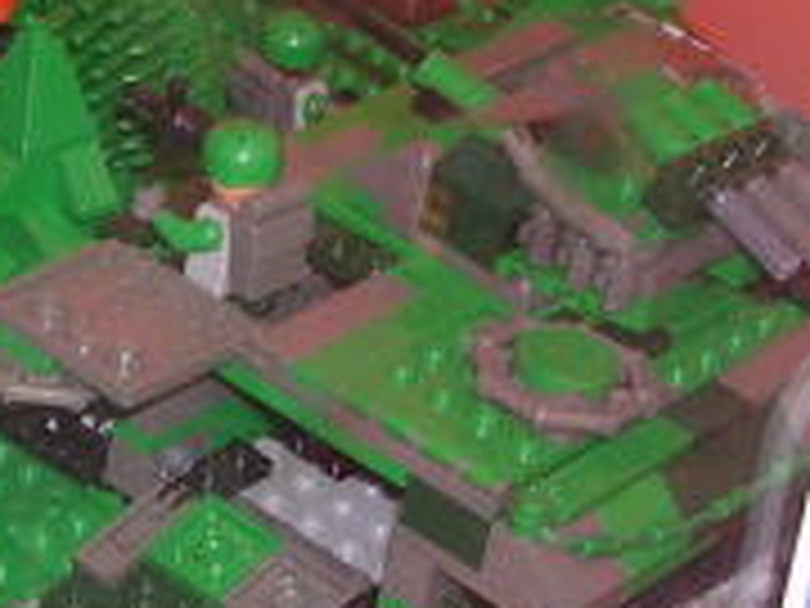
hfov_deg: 12.5
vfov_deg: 9.7
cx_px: -207
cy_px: 383
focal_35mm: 153
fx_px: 3580
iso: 100
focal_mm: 6.6
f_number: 3
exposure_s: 1/60.1
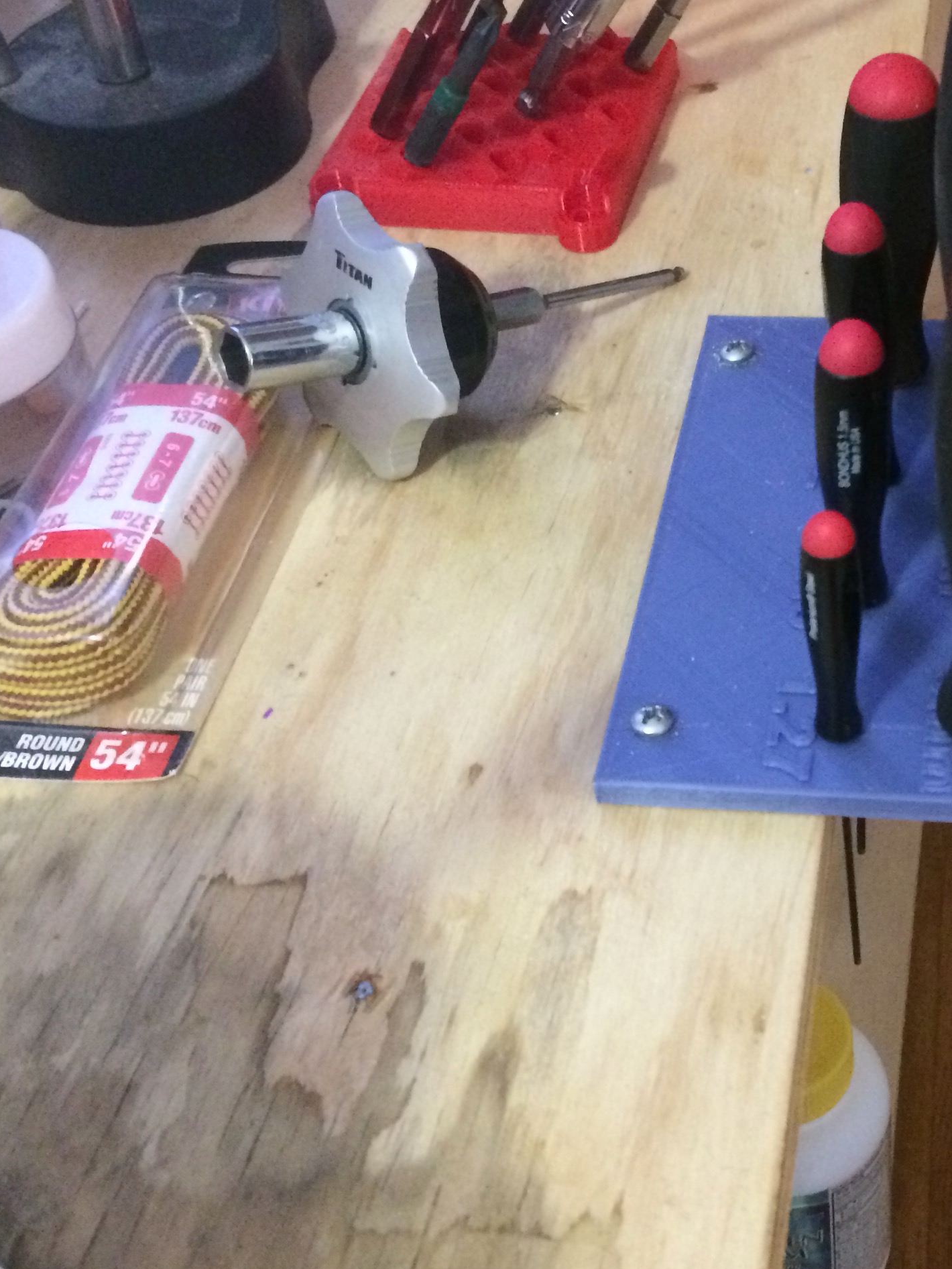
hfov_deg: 28.3
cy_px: 676
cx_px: 796
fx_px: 1833
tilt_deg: -46.0
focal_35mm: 50
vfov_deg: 38.2
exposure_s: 1/15
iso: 400
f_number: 2.2
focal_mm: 4.15
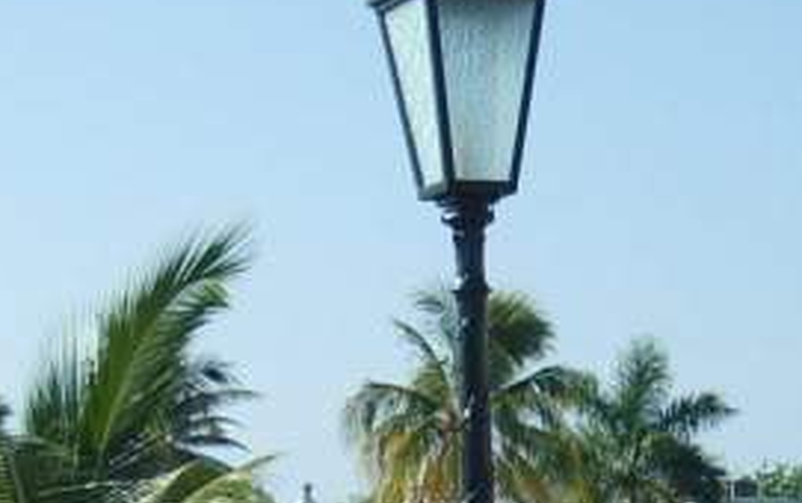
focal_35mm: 140
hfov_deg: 14.8
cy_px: 621
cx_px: 630
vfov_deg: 9.3
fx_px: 3063
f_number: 7.1
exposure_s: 1/180
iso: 50
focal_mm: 5.8
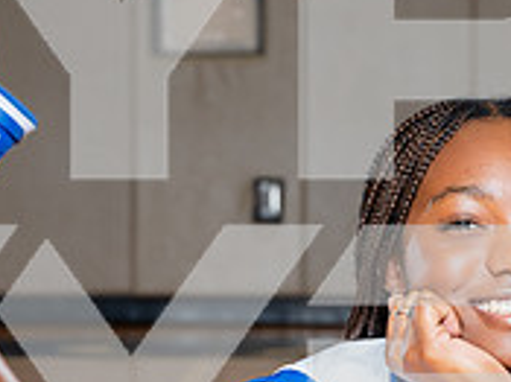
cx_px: 251
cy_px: 381
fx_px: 3363
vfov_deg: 6.5
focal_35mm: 228
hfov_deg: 8.7
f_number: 5.6
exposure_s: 1/250
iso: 1250
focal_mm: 70
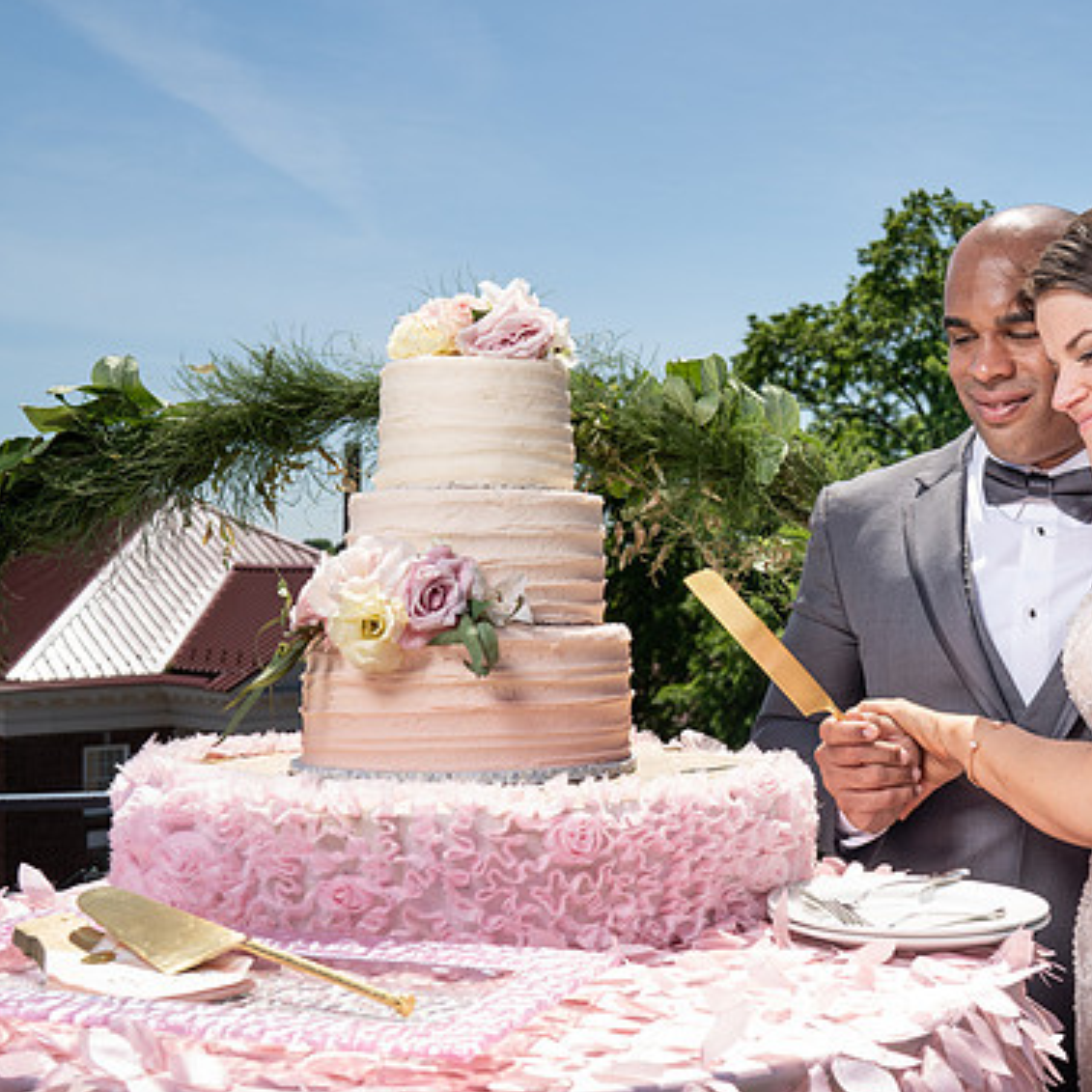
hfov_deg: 35.3
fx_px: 1677
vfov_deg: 36.1
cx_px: 808
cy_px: 567
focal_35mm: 47
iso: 50
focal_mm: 35
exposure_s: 1/250
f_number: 7.1
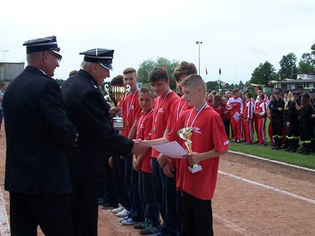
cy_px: 103
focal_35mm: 53
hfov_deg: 36.2
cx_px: 165
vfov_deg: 27.5
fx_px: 482
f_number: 2.9
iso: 80
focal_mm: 7.1
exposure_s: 1/800
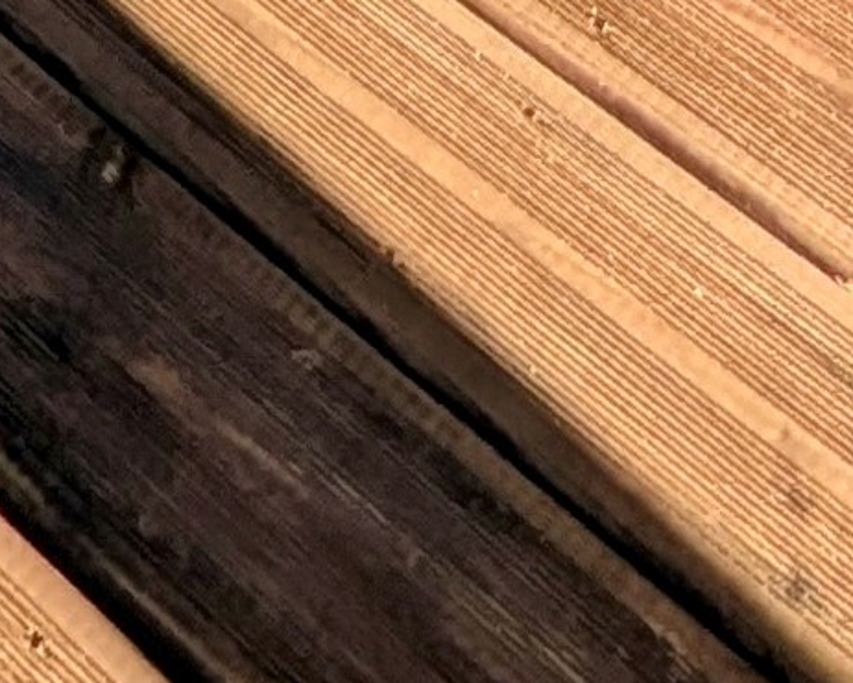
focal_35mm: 138
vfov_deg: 5.9
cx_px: -203
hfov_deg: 13.5
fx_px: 3485
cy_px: -2990
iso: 47
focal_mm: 2.35
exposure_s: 1/1214
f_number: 2.2
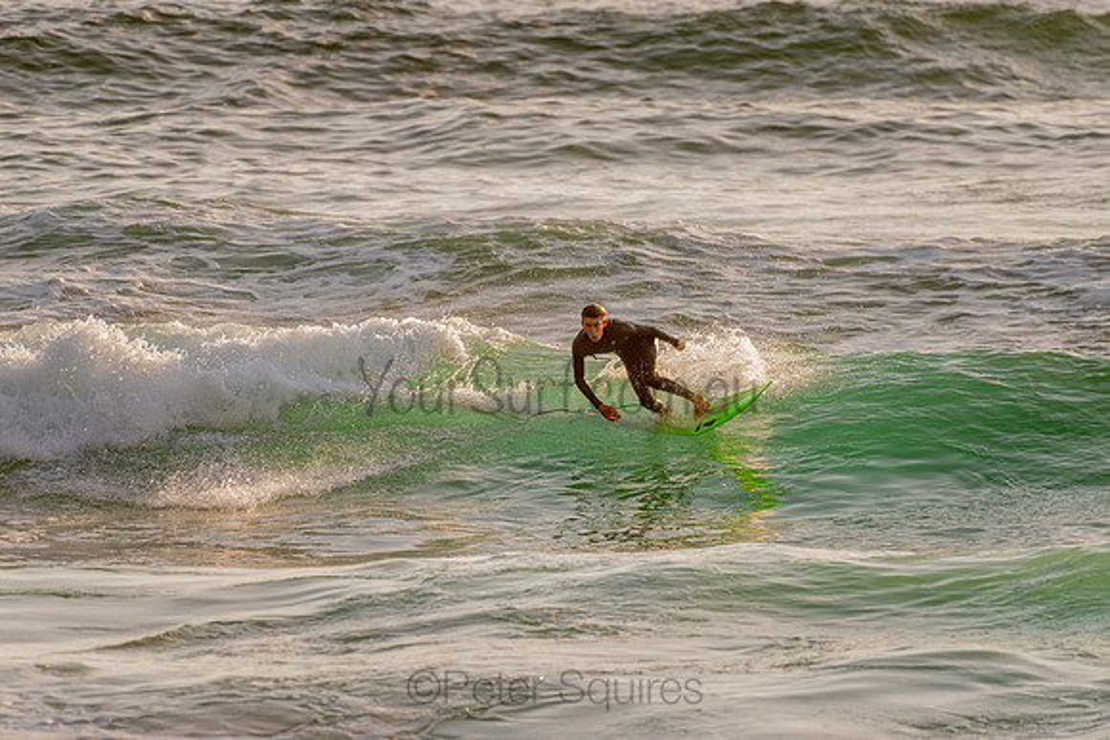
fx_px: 18901
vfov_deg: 2.2
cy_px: 359
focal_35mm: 613
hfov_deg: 3.4
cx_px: 541
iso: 220
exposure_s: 1/2000
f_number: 5.6
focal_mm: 500
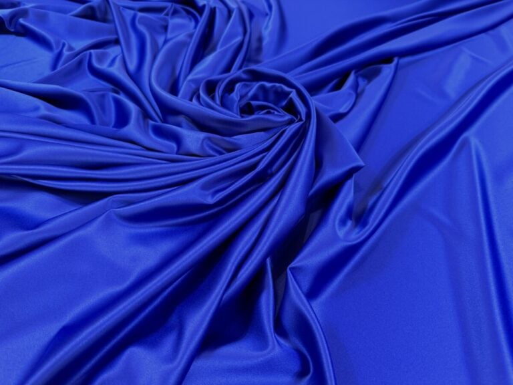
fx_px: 356
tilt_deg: -48.0
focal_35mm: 24
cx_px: 256
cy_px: 192
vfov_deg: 56.8
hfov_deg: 71.6
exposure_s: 1/50
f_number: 1.78
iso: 200
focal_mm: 6.76
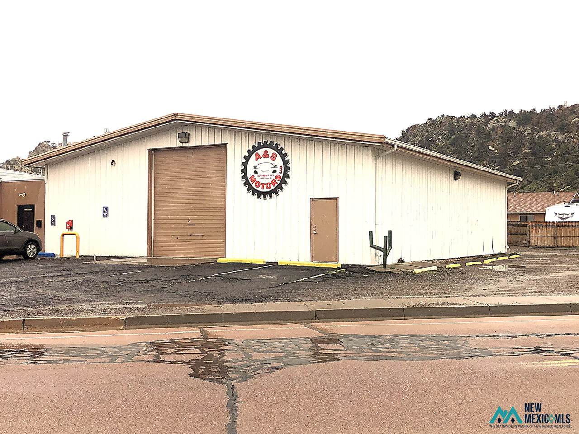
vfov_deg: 35.1
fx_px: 686
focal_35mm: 41
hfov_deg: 45.8
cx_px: 290
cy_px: 217
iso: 20
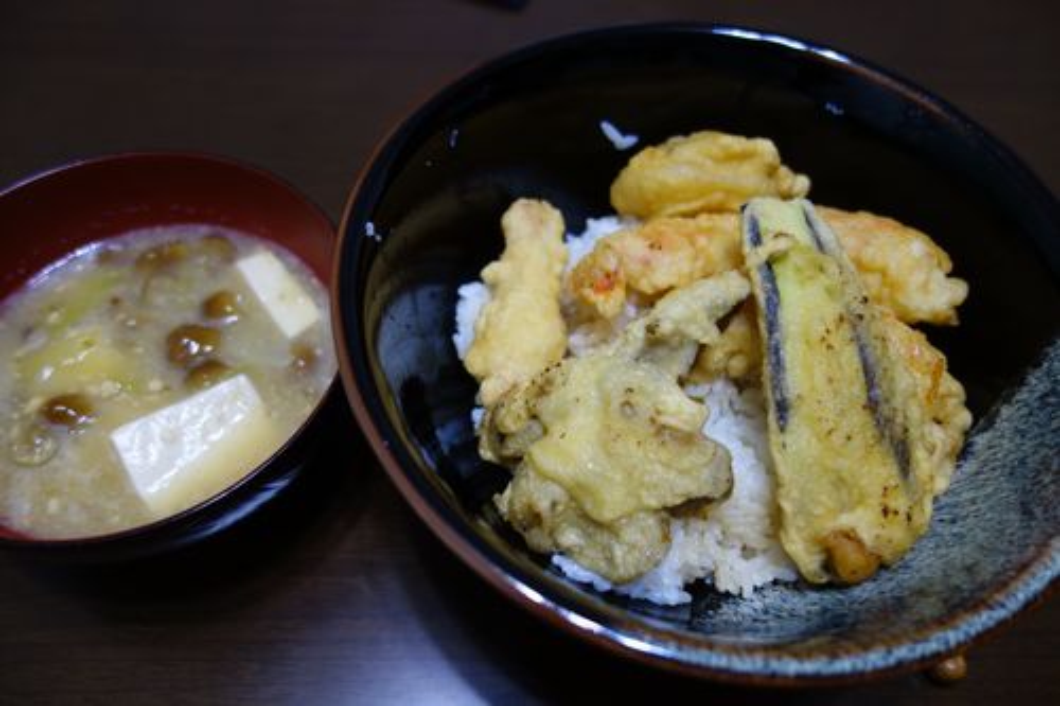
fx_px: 824
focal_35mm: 28
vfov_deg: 46.4
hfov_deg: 65.5
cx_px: 530
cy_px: 353
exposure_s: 1/30
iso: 320
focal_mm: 10.4
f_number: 1.8
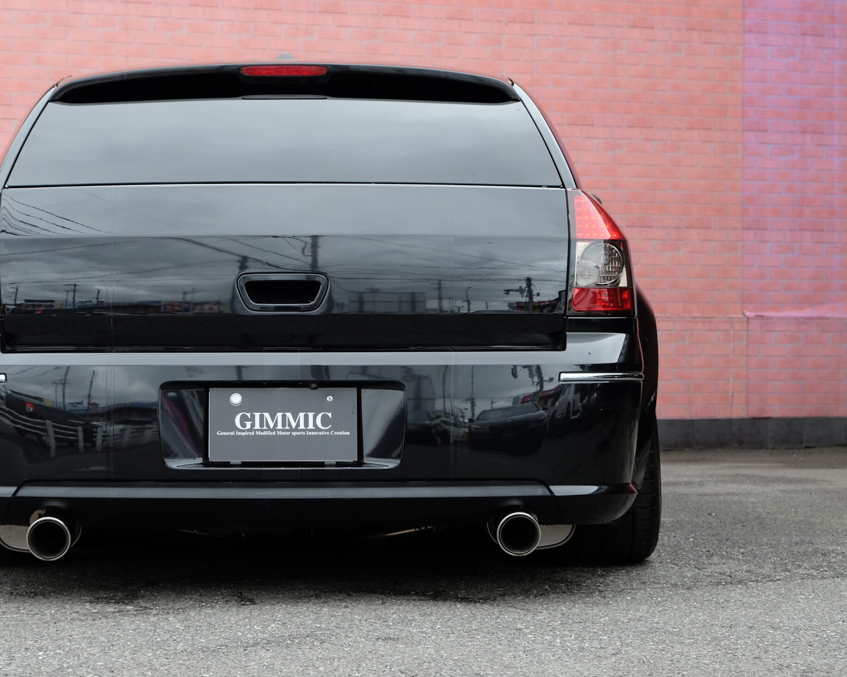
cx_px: 292
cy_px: 292
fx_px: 2732
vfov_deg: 14.1
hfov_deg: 17.6
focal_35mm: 109
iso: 400
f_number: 5.6
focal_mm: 55
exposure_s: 1/180
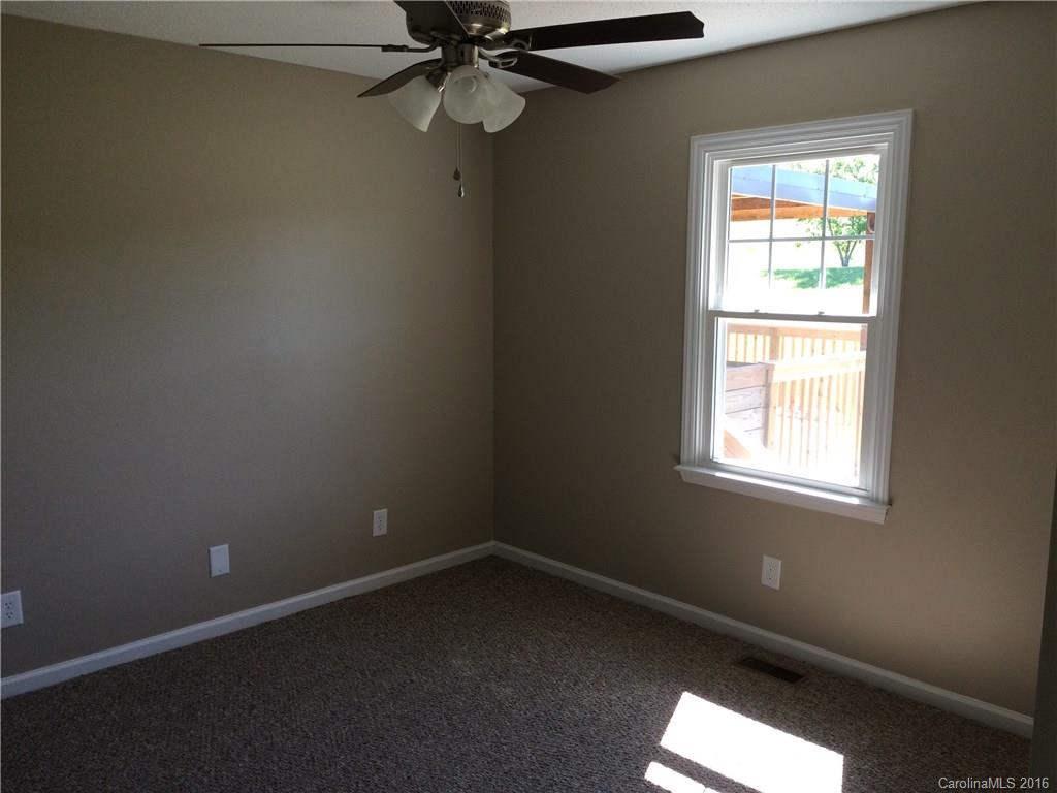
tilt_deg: -10.3
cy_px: 396
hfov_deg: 61.7
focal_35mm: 29
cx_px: 528
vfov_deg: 48.2
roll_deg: +0.2
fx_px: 886
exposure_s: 1/120
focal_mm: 4.15
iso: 64
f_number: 2.2
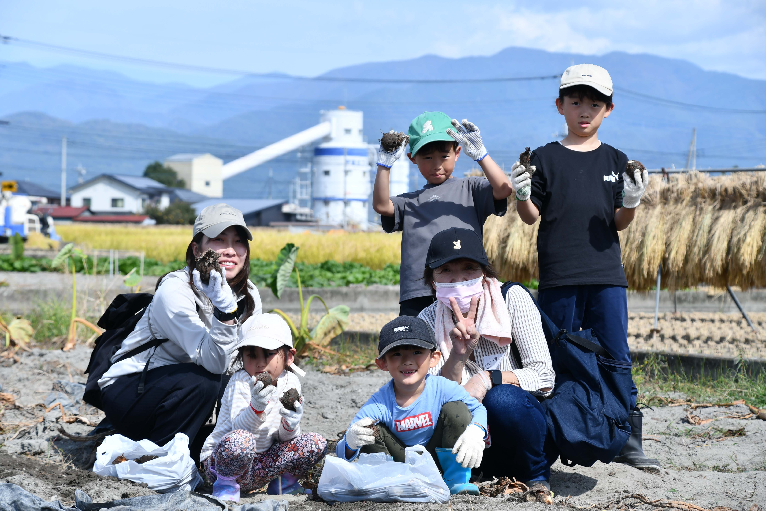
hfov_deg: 21.0
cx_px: 383
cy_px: 256
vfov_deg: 14.1
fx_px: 2064
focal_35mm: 97
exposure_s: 1/500
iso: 100
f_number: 6.3
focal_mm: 65
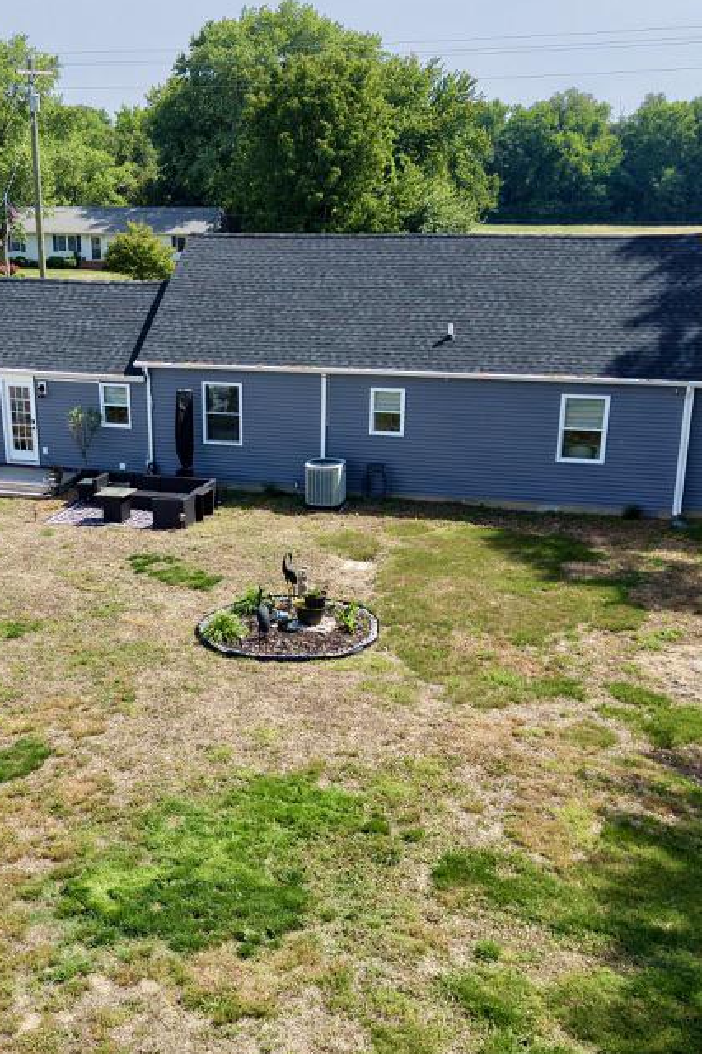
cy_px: 571
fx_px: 1170
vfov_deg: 48.4
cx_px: 267
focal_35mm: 40
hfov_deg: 33.3
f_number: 1.8
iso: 400
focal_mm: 8.67
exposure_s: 1/6400
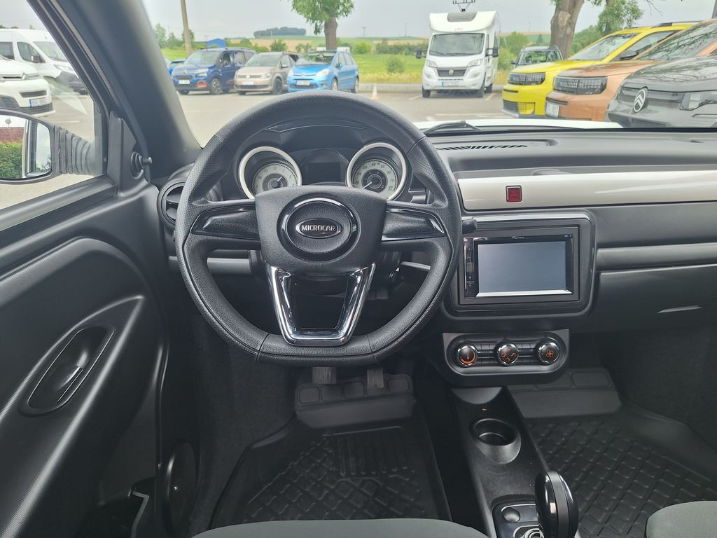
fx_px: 476
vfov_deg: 58.9
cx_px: 358
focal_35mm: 23
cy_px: 269
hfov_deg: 73.9
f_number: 1.8
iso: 40
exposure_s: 1/218
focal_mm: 5.54
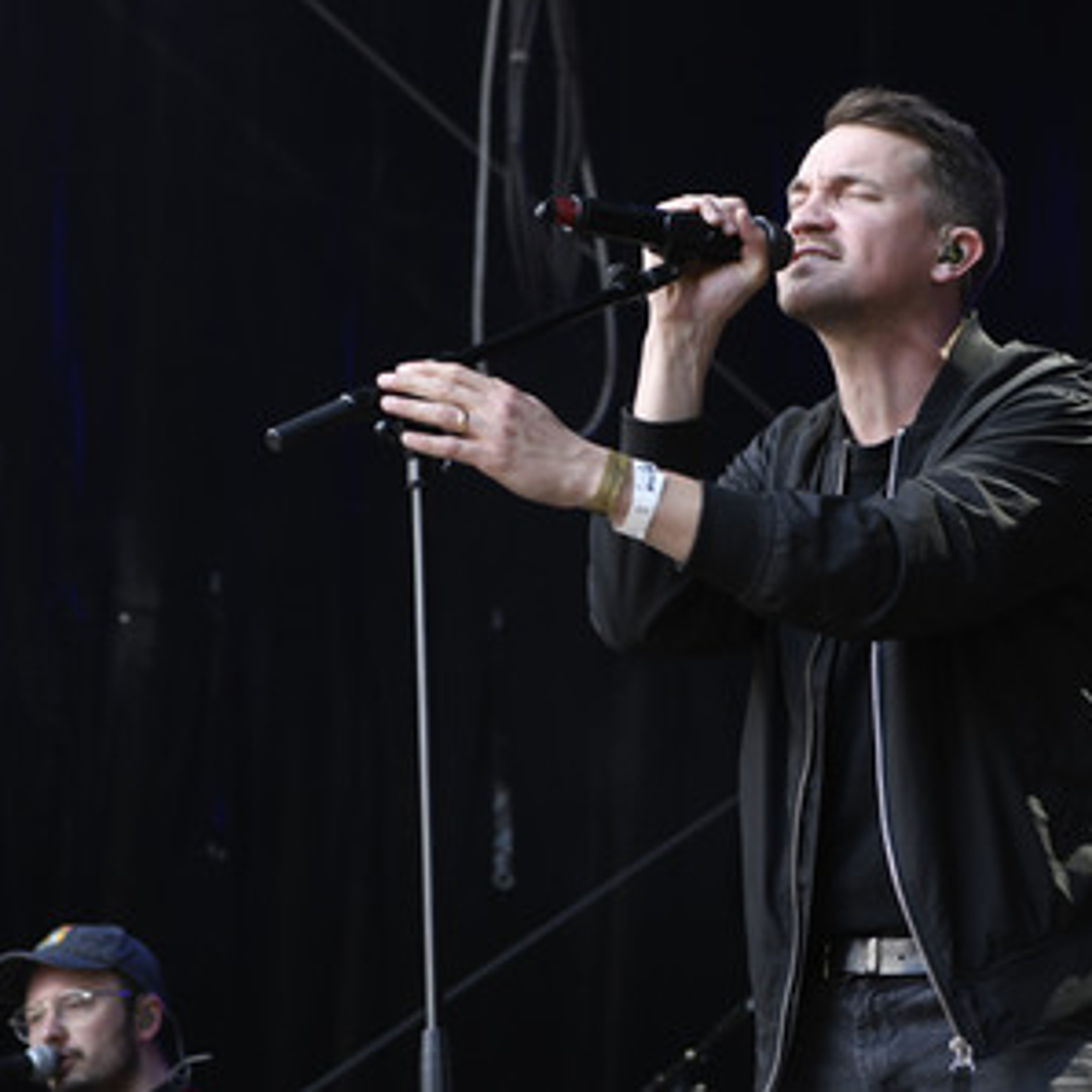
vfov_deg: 19.3
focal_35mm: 90
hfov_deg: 19.2
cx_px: 815
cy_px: 546
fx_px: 3212
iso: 800
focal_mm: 70
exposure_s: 1/320
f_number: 4
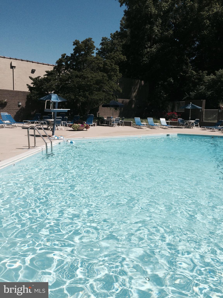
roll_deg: -1.1
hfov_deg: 48.2
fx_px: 249
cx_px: 112
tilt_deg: -6.4
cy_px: 149
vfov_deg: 61.7
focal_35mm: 29
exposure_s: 1/4566
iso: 32
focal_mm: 4.15
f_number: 2.2
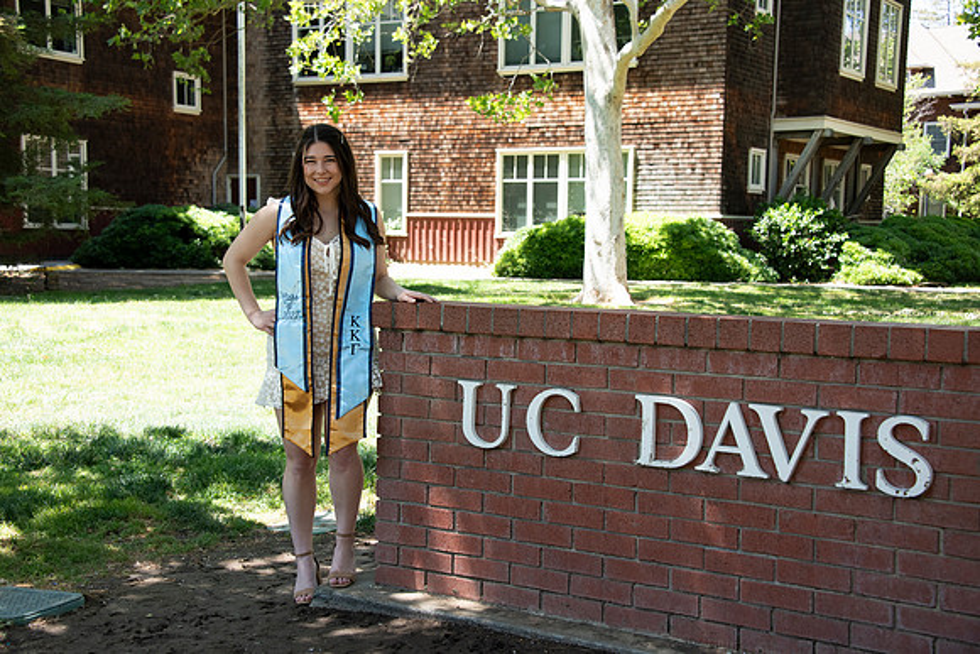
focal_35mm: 50
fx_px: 1361
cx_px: 490
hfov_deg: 39.6
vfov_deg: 27.0
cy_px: 327
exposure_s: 1/320
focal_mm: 50
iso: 640
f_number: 5.6
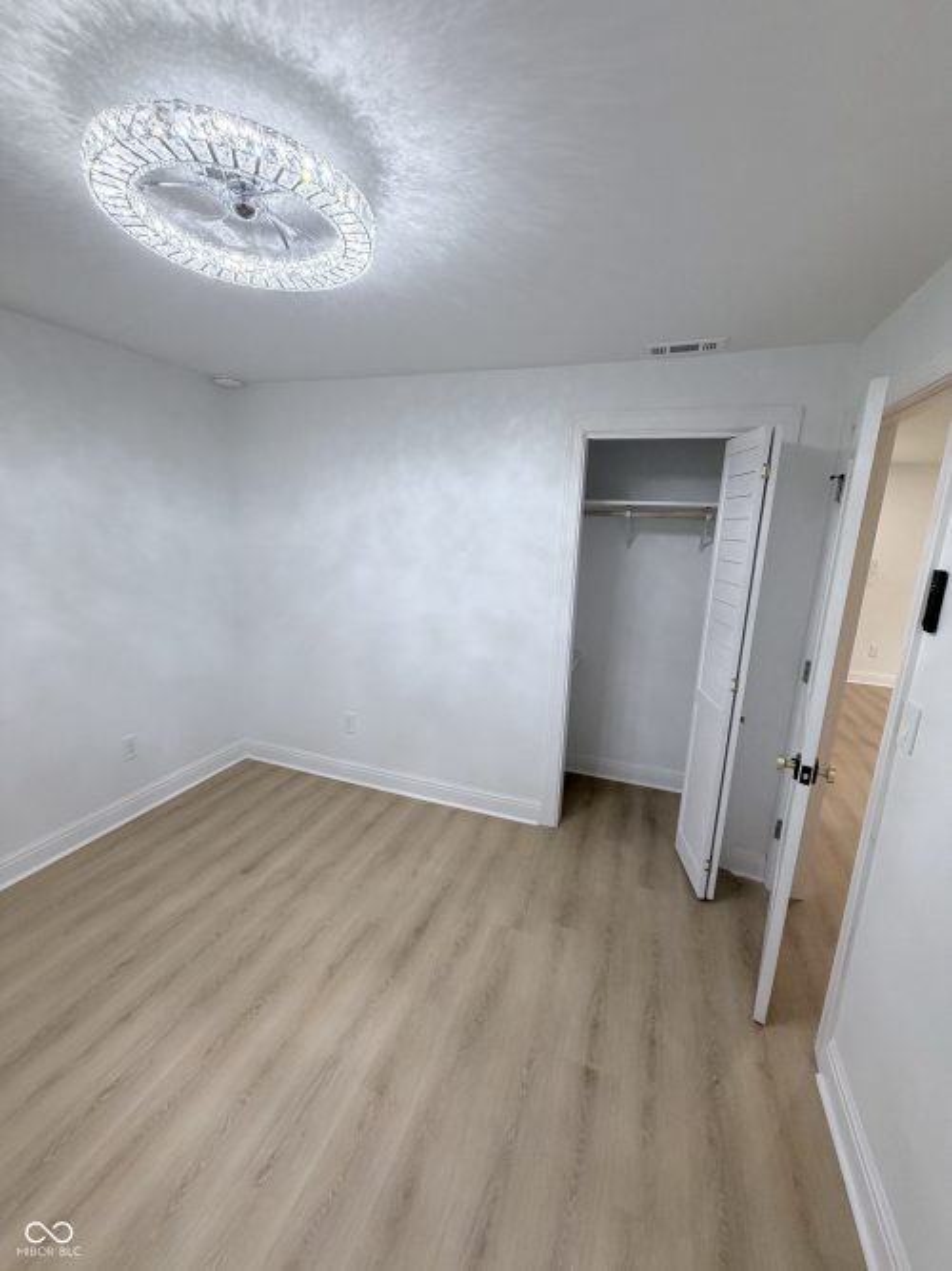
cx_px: 476
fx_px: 514
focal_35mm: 14
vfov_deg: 102.1
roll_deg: -2.4
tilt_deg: -12.8
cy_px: 636
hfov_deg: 85.7
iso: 100
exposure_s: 1/63
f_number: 2.2
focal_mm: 2.22
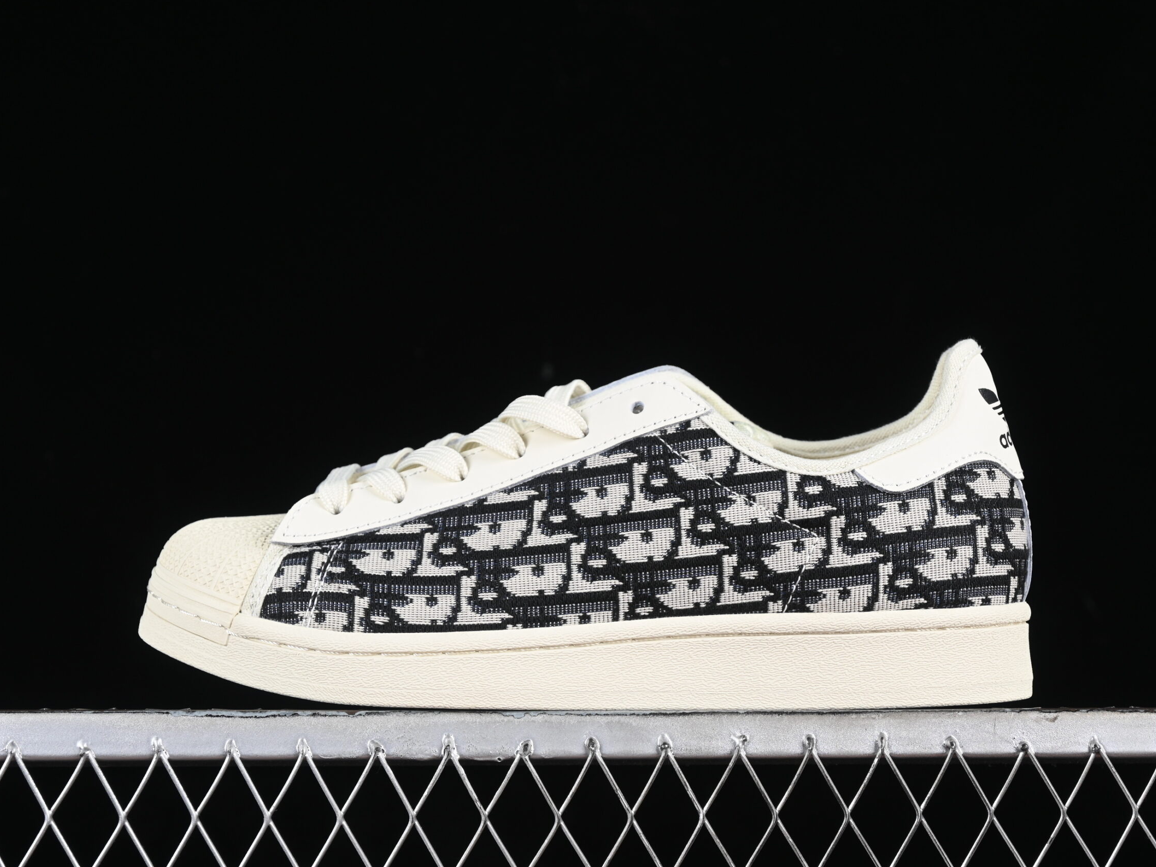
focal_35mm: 82
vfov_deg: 18.0
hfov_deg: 23.8
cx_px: 556
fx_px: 2739
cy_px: 436
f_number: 6.3
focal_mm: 50
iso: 160
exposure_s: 1/100
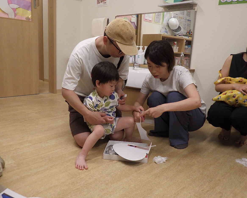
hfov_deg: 58.8
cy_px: 98
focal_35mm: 30
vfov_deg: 48.5
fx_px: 219
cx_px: 125
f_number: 3.5
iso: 250
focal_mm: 5
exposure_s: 1/60
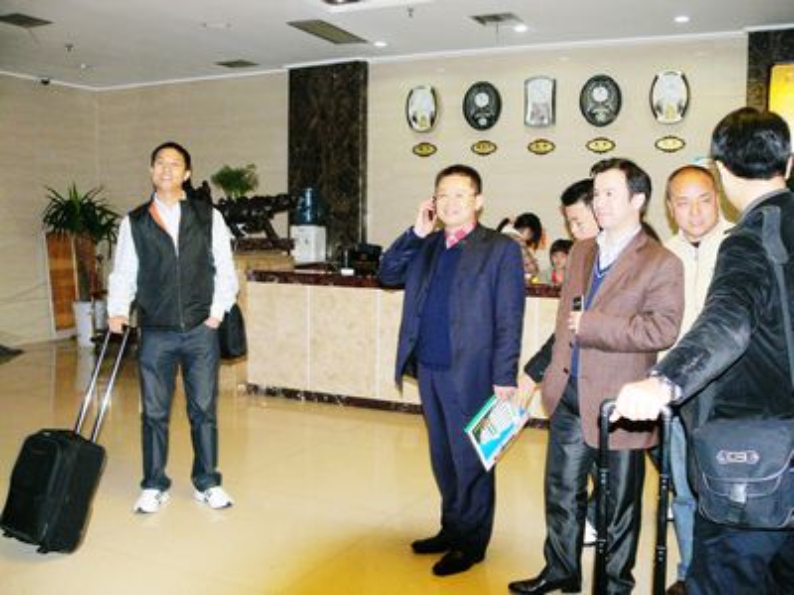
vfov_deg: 40.7
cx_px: 397
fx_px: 803
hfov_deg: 52.6
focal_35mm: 35
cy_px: 298
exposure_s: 1/30
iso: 320
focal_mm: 7.4
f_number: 2.8
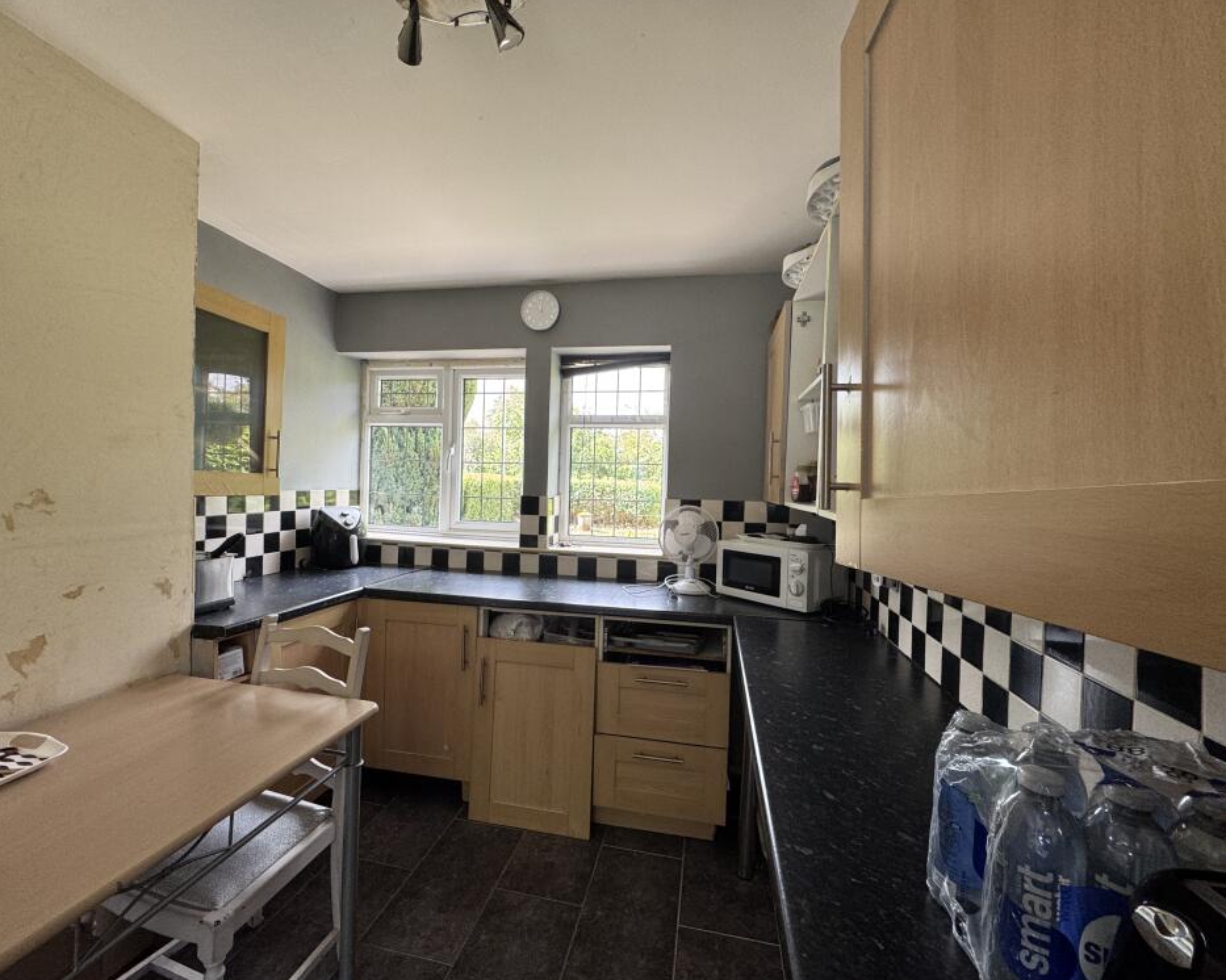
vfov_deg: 84.0
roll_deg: -1.0
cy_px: 490
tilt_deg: -1.1
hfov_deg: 96.8
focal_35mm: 15
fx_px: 544
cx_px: 590
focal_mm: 2.22
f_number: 2.2
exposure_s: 1/99
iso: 125
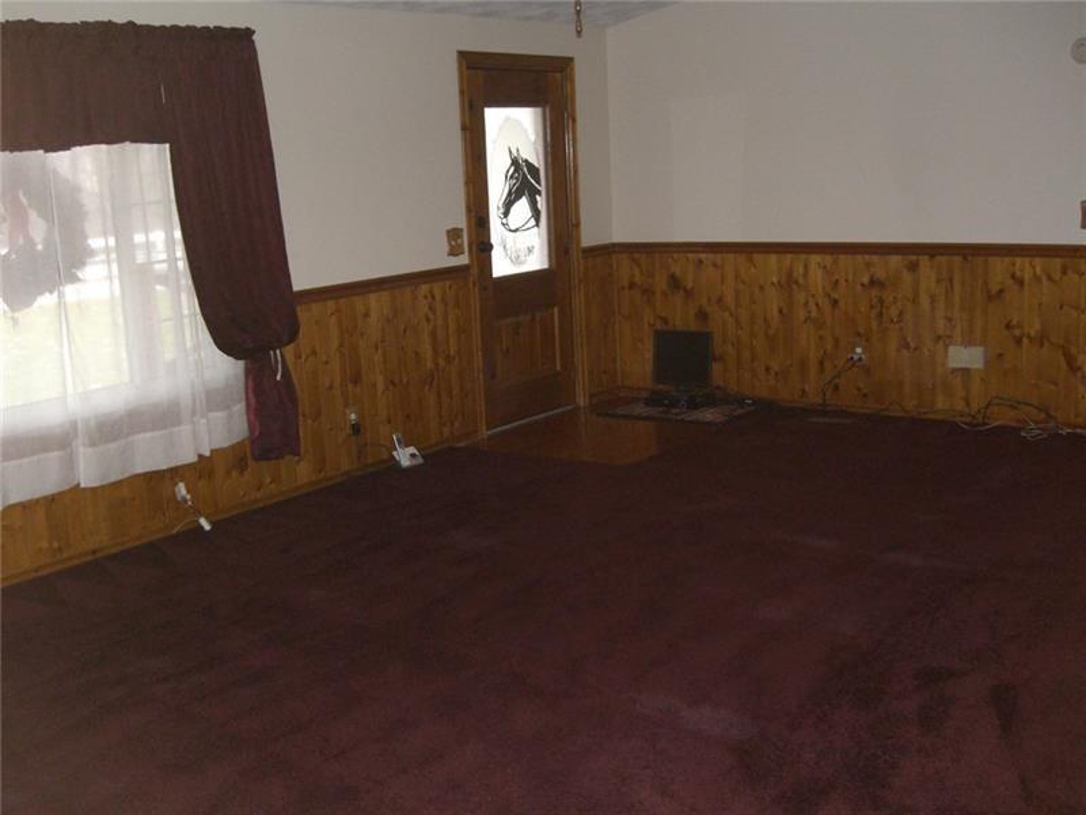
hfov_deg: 49.0
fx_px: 1192
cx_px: 543
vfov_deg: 37.7
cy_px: 408
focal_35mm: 38
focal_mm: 7.9
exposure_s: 1/60
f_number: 2.8
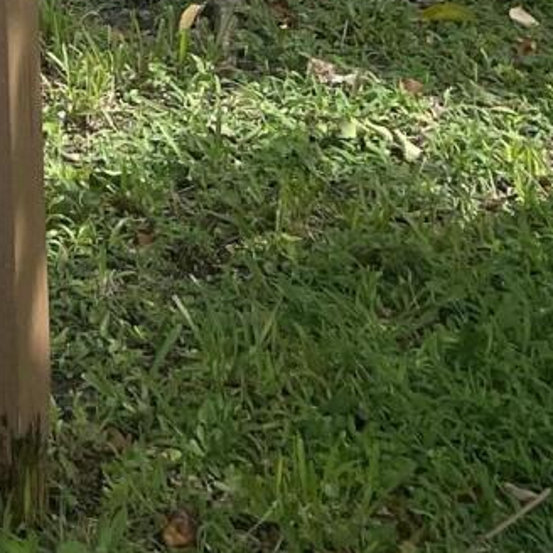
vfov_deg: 10.1
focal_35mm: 140
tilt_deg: +1.0
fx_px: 2530
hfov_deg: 11.4
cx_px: -524
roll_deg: +2.2
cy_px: -956
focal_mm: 4.2
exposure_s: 1/1887
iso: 32
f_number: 1.6
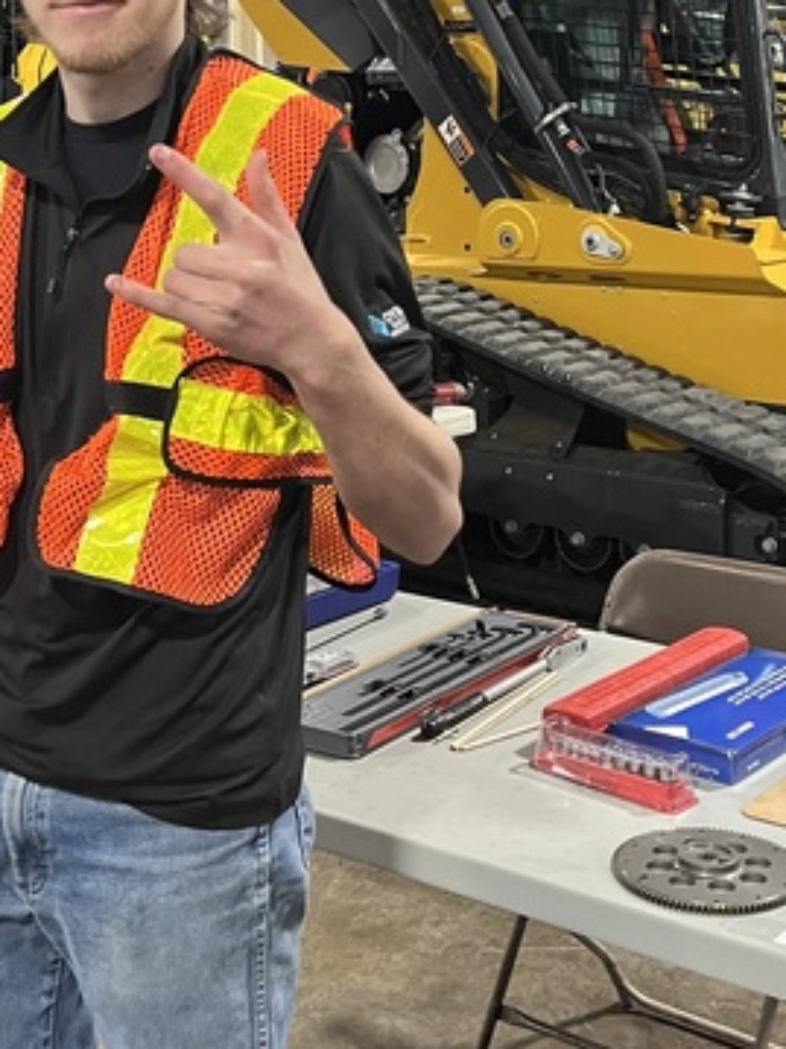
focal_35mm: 58
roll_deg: +1.2
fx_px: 1757
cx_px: 380
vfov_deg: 32.7
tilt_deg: -7.8
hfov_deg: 25.2
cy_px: 286
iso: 400
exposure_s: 1/60
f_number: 1.5
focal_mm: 5.7
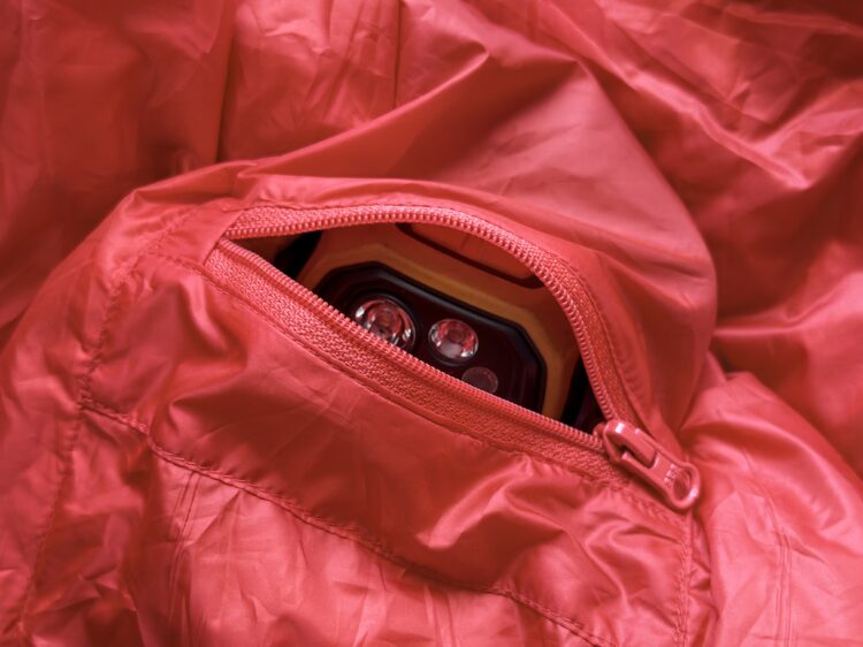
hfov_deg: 39.7
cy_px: 324
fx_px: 1196
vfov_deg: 30.2
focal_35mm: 48
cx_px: 432
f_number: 1.78
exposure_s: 1/40
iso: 400
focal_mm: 6.76
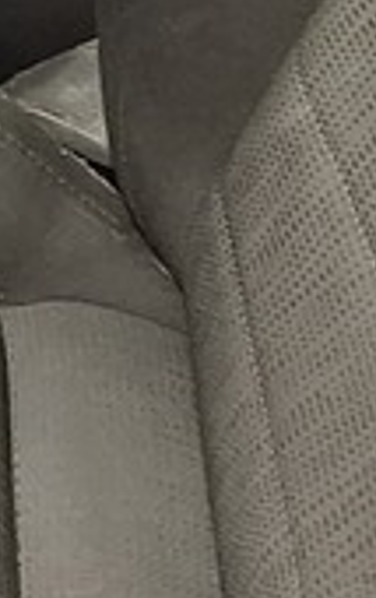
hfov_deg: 5.4
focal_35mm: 206
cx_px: -1247
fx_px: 3360
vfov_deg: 9.8
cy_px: -362
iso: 400
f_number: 1.8
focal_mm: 5.54
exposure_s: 1/25
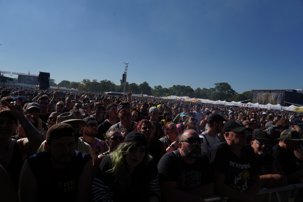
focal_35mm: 24
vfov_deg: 53.1
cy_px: 101
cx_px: 152
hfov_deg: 73.7
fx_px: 202
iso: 100
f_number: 8
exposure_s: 1/800
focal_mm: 24
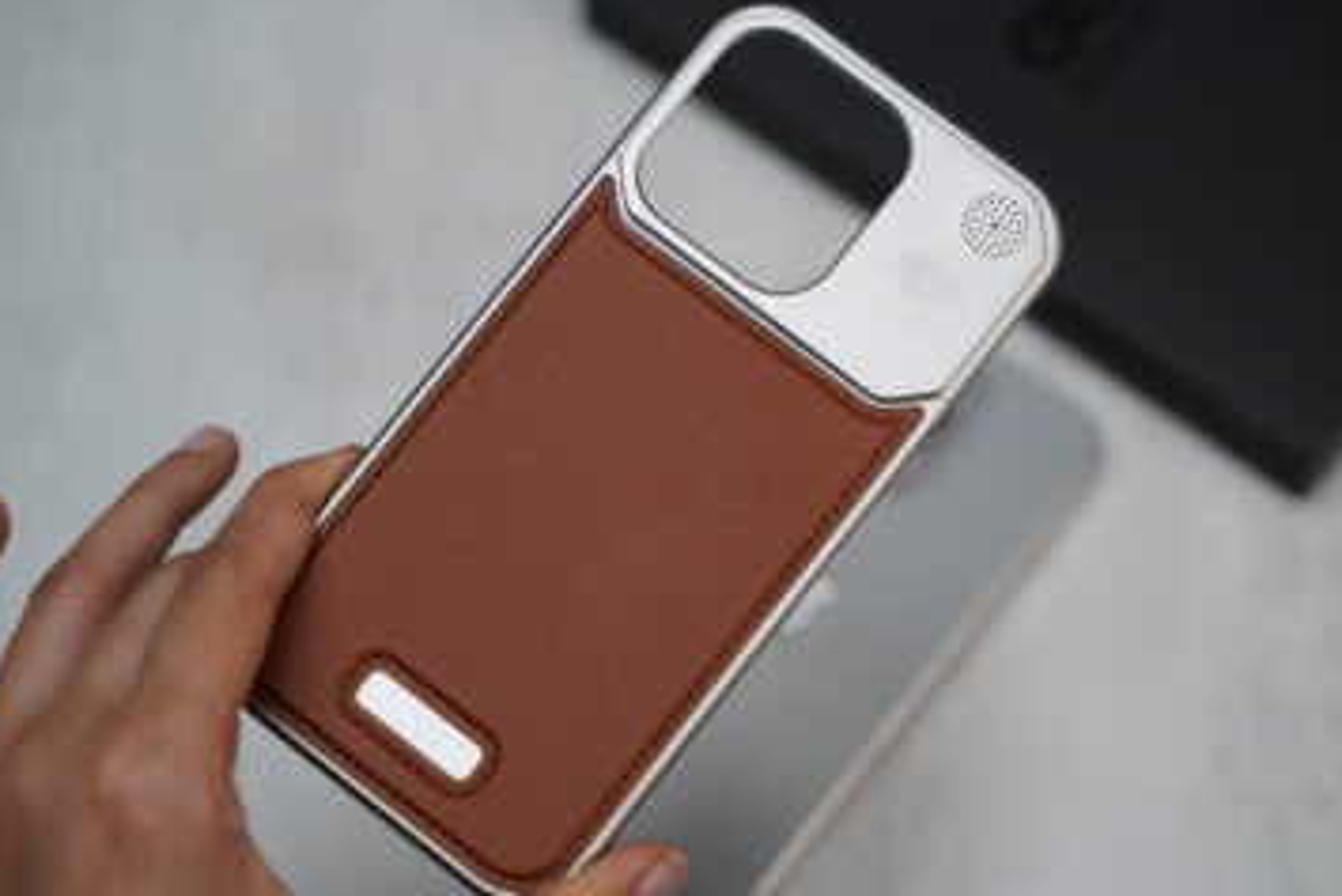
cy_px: 463
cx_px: 658
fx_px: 2648
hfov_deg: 28.4
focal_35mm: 71
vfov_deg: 19.2
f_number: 4
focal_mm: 63
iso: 1600
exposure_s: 1/160
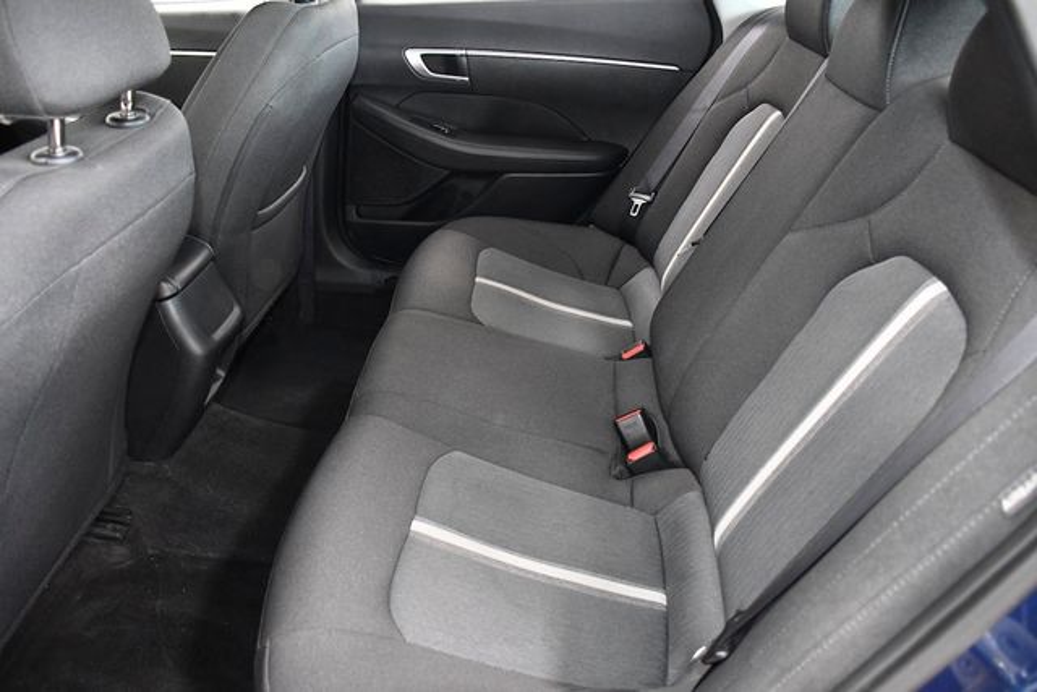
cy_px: 346
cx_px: 518
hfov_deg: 67.4
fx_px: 778
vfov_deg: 48.0
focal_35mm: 27
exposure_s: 1/125
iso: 2500
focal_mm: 18
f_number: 3.5
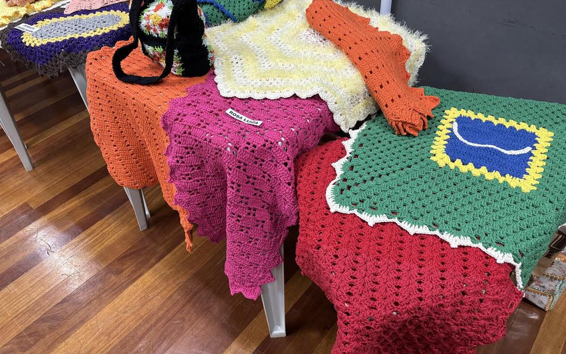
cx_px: 285
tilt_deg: -39.5
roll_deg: +4.0
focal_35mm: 28
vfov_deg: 44.3
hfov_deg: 66.5
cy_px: 143
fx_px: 432
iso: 250
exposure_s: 1/60
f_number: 1.6
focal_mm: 5.96
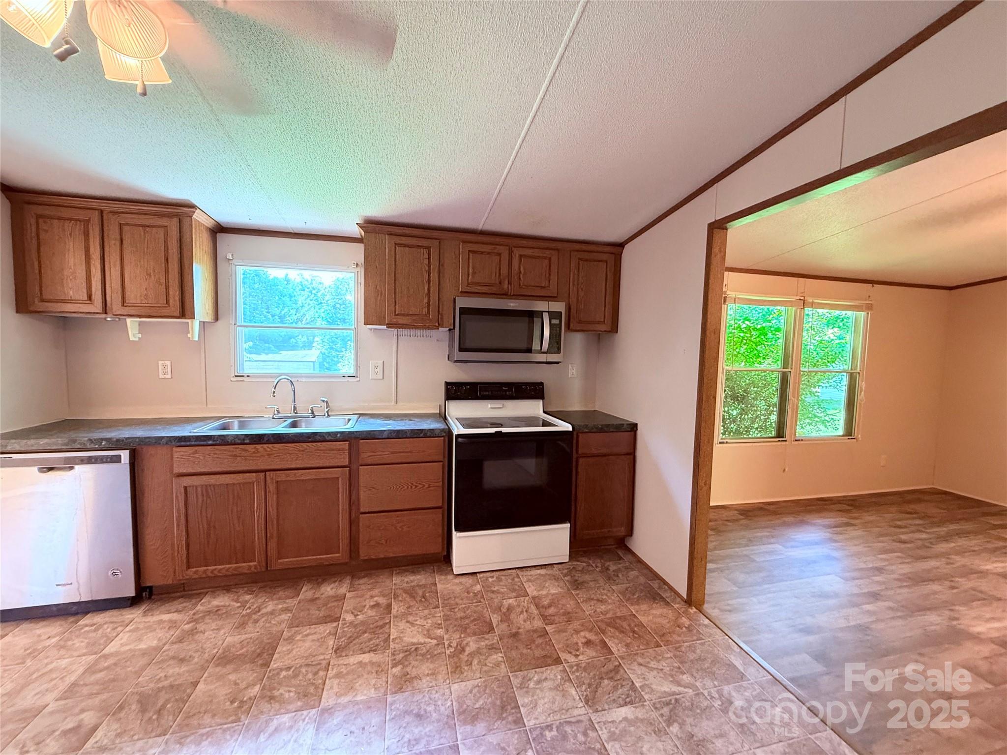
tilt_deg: -3.2
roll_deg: -0.5
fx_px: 407
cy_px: 378
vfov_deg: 85.7
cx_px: 504
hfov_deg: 102.1
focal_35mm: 14
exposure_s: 1/60
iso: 500
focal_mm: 2.22
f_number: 2.2
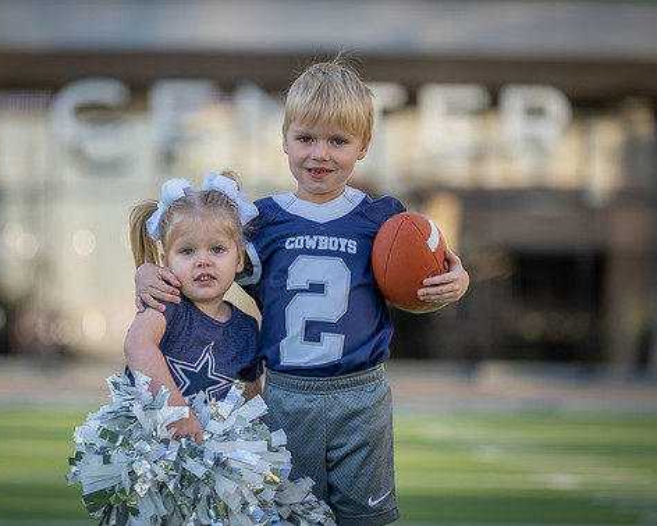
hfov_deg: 10.1
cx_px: 301
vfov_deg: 8.1
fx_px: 3715
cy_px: 246
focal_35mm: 191
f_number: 2.8
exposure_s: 1/400
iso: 100
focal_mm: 153
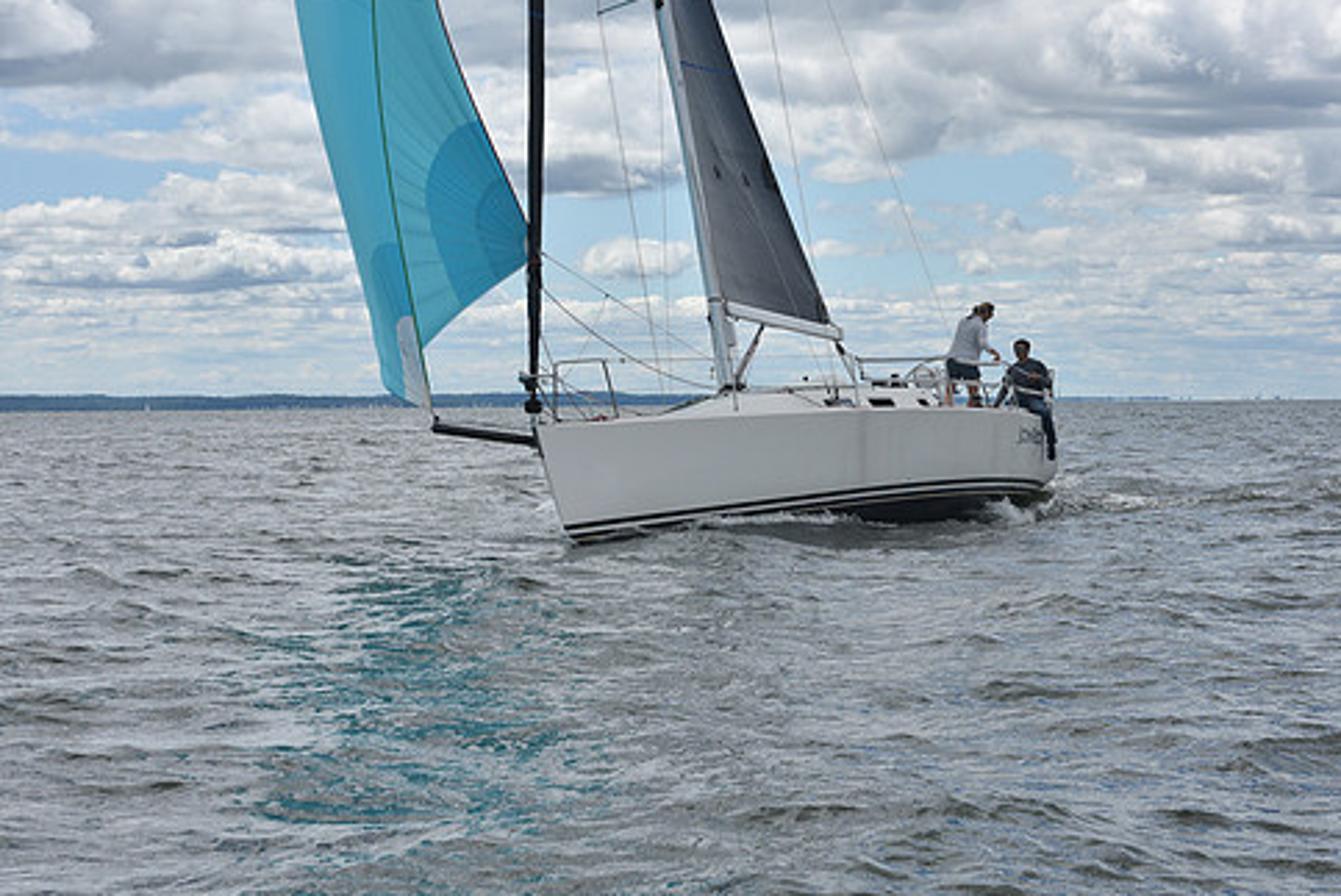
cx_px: 739
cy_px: 390
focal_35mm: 90
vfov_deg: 15.2
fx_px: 3355
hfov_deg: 22.6
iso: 250
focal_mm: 75
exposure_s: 1/800
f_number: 11
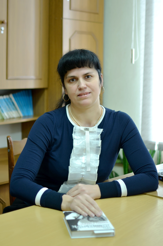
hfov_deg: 25.6
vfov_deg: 37.9
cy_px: 123
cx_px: 82
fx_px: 358
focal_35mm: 52
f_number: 1.8
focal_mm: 35
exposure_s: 1/100
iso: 320
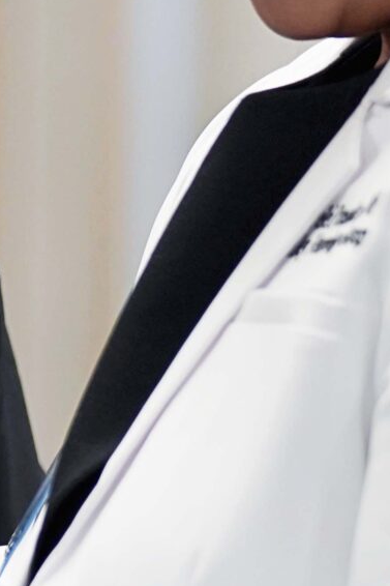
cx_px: -146
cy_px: 467
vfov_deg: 4.1
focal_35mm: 502
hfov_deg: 2.7
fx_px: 8162
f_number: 2.8
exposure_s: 1/400
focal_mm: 111
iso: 1600
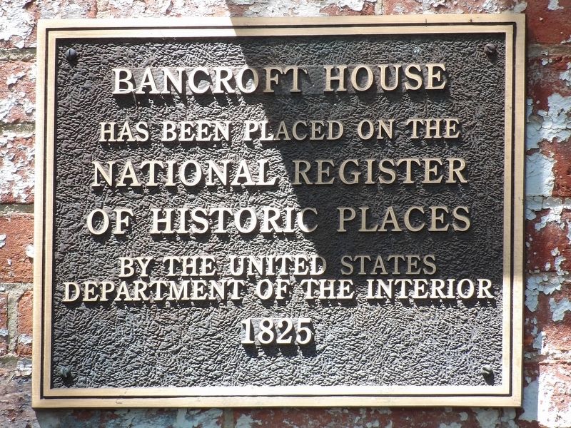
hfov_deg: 2.8
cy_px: 214
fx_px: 11860
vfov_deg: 2.1
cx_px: 286
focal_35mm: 719
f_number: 4.4
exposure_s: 1/100
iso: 102
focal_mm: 128.9
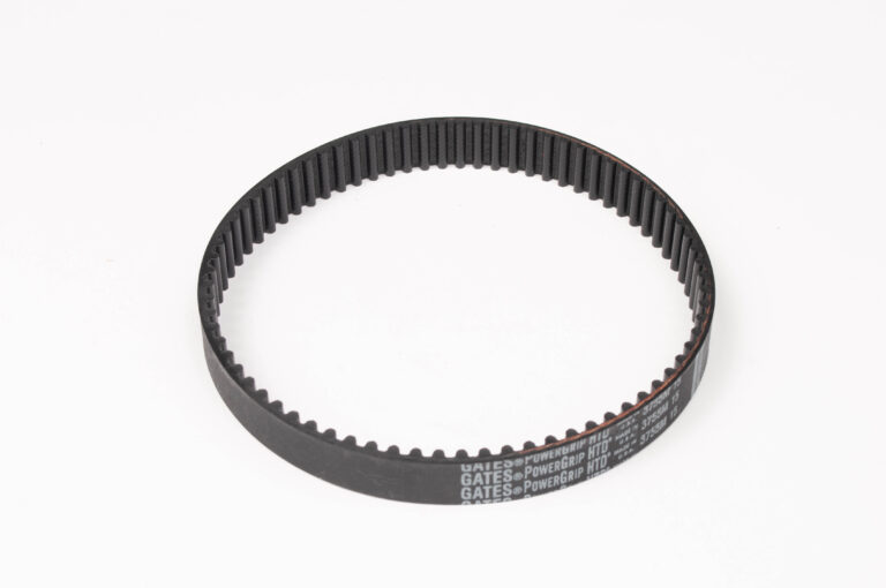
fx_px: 1475
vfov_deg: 22.6
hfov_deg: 33.4
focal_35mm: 60
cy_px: 294
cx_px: 443
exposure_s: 1/60
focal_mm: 40
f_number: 13
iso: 200
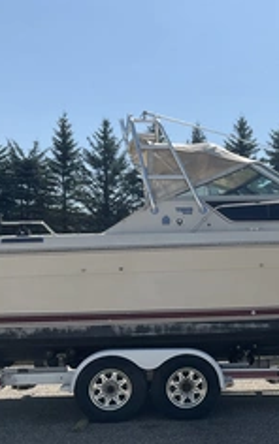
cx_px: 260
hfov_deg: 24.1
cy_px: 280
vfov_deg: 38.6
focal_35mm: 52
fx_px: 631
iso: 25
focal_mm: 3
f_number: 1.8
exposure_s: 1/2801
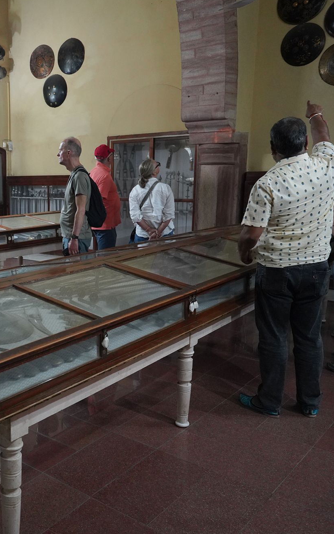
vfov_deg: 52.8
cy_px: 267
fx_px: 539
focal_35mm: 37
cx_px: 11
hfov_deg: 32.1
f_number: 4.5
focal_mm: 24
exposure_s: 1/80
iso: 3200
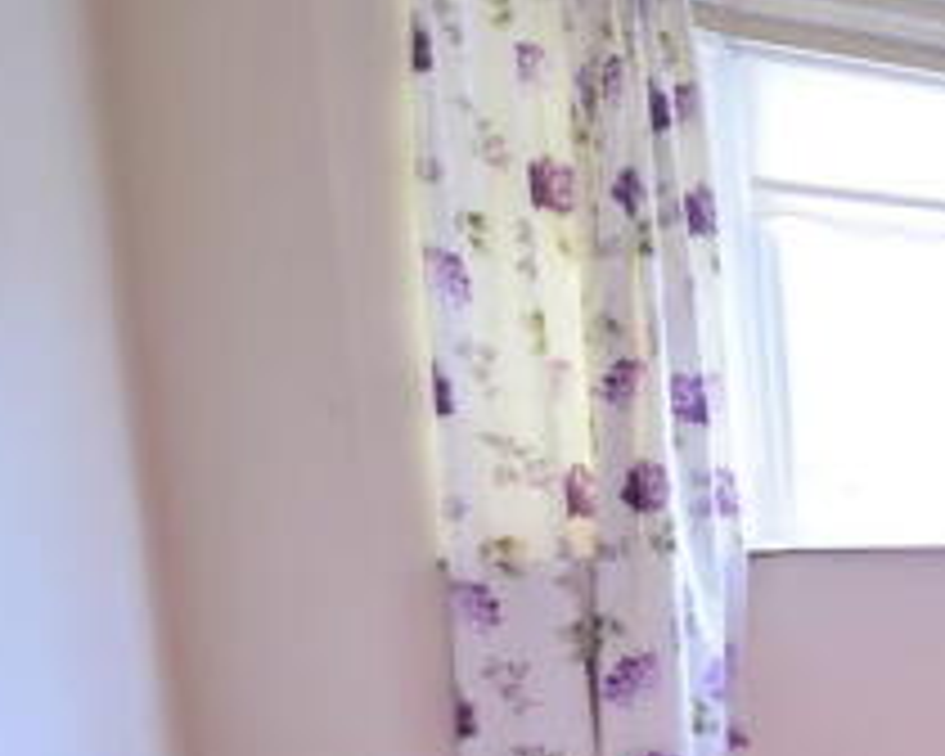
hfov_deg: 27.5
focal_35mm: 44
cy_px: 655
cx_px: 1442
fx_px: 1231
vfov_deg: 32.7
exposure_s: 1/60
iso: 720
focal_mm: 10
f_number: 4
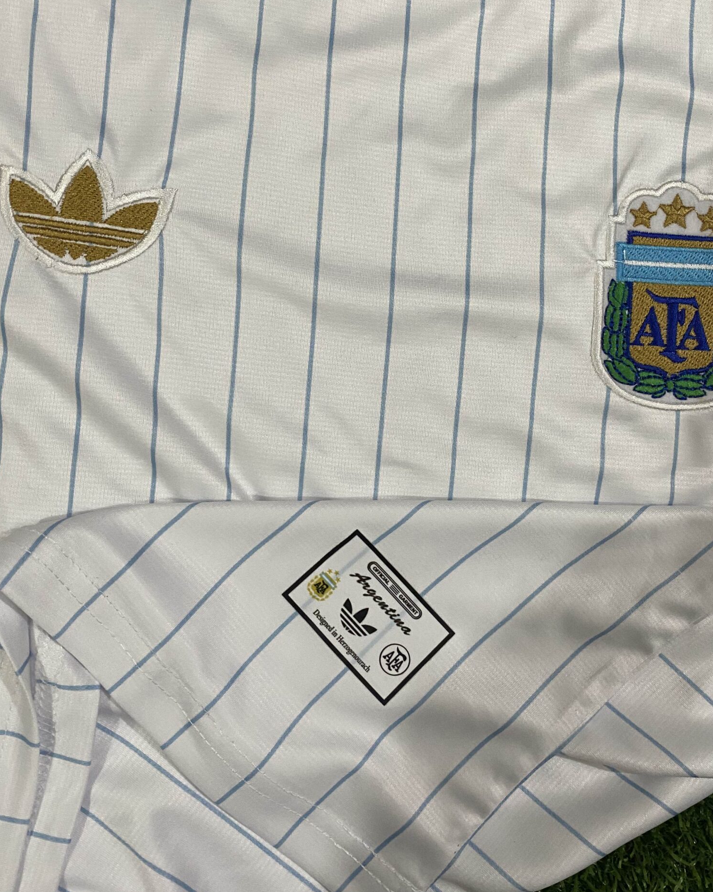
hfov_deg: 42.1
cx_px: 406
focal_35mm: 35
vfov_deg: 51.4
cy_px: 384
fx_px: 923
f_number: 1.8
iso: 200
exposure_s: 1/50
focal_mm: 4.25
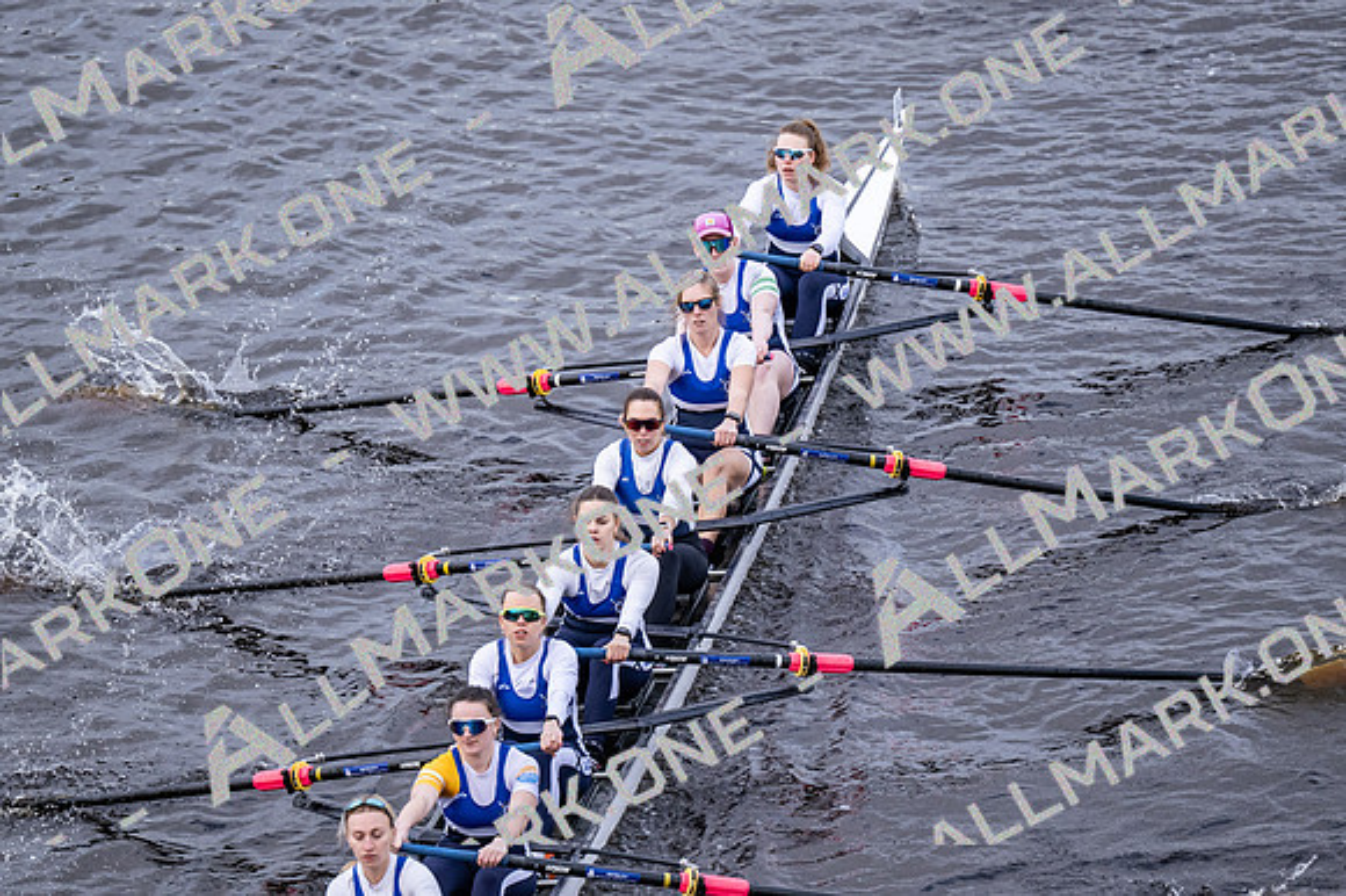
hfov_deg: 6.9
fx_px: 11210
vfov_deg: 4.6
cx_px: 673
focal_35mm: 300
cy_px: 448
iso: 1000
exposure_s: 1/2000
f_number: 2.8
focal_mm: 200
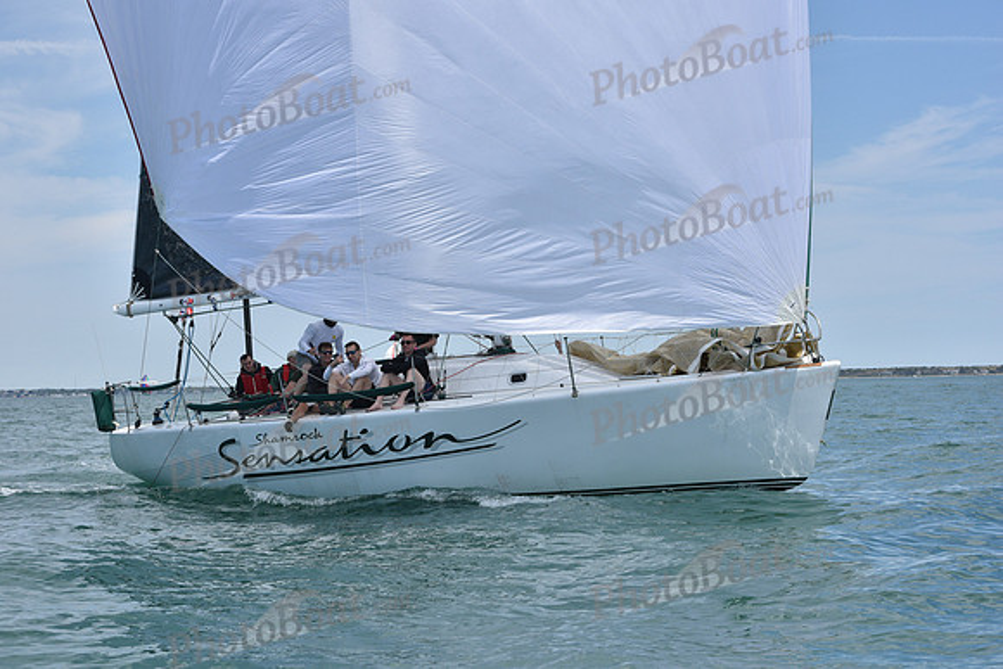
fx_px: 2090
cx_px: 502
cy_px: 334
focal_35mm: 75
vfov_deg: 18.2
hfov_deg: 27.0
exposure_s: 1/1250
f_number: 9
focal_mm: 75
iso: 400
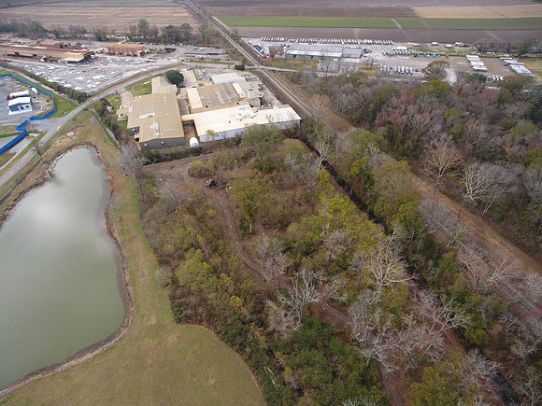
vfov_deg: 66.0
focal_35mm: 20
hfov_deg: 81.7
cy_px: 203
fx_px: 313
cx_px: 271
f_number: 2.8
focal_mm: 3.61
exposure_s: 1/285
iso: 100
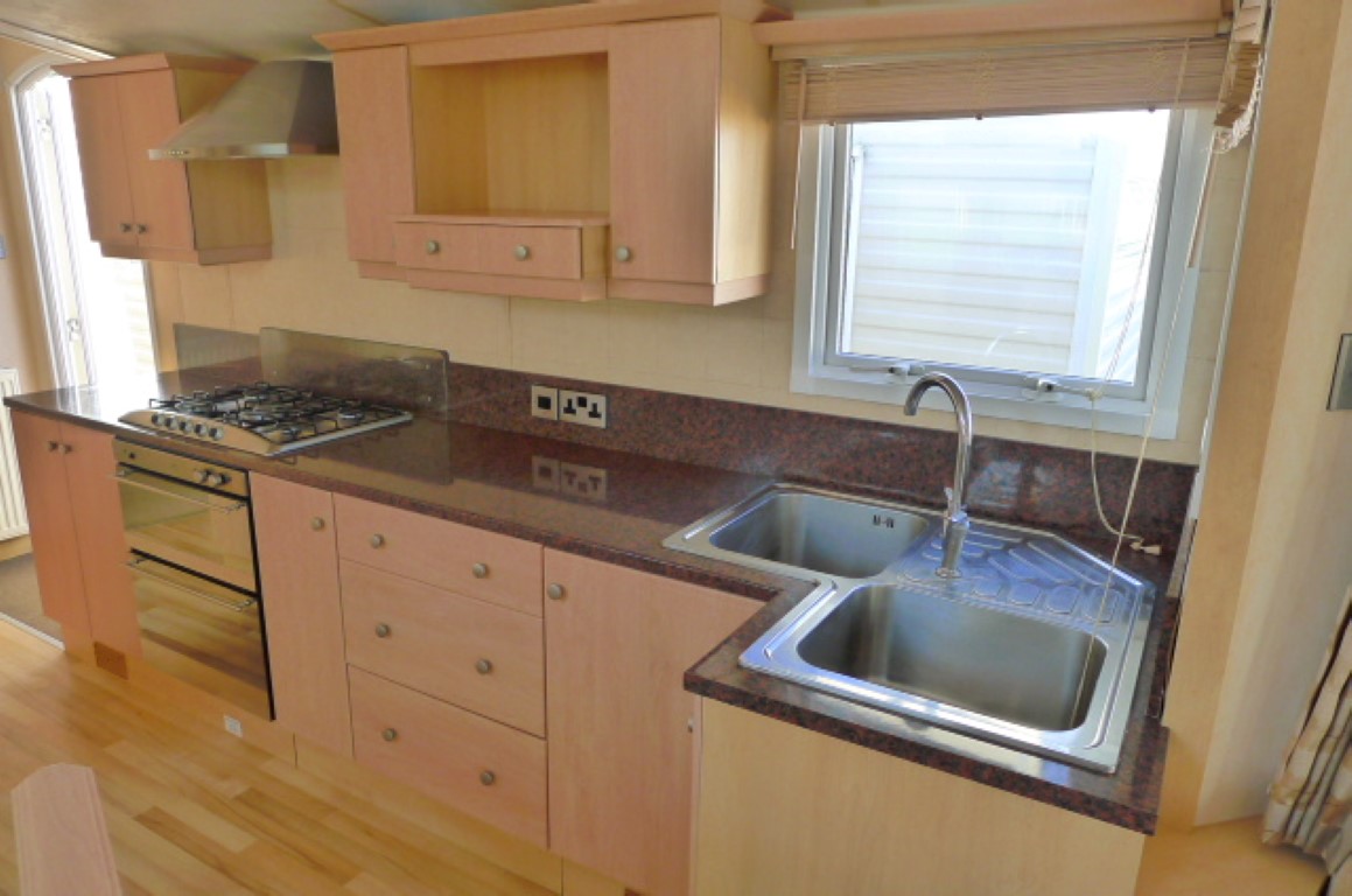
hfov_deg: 73.8
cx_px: 676
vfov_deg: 52.9
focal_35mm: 24
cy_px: 448
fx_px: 900
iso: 400
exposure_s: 1/100
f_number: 2.5
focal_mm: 5.1
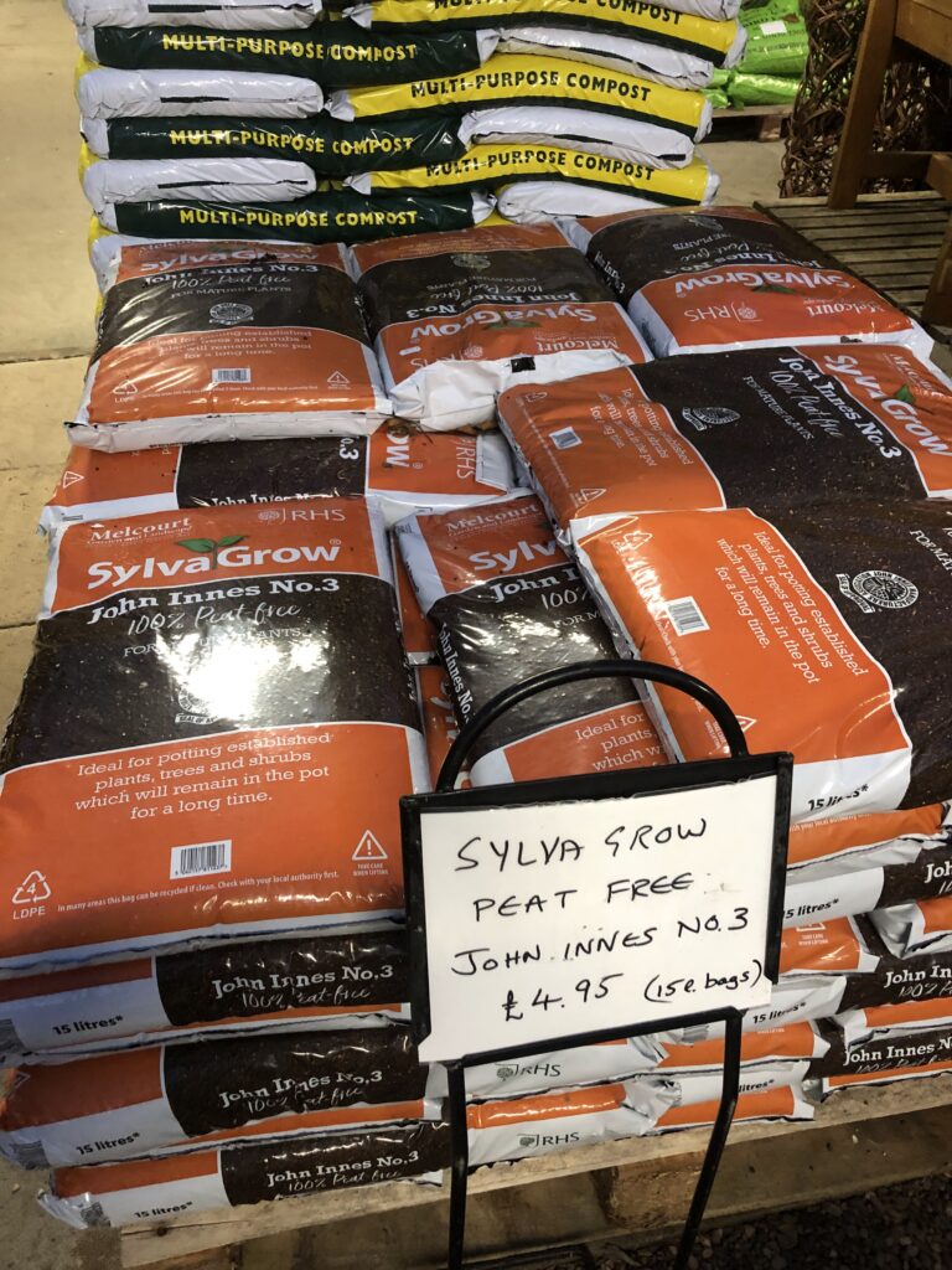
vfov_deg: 63.4
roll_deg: +0.0
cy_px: 635
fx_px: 1027
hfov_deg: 49.7
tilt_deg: -37.9
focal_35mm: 28
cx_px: 476
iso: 100
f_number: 1.8
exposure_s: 1/17
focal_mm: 3.99
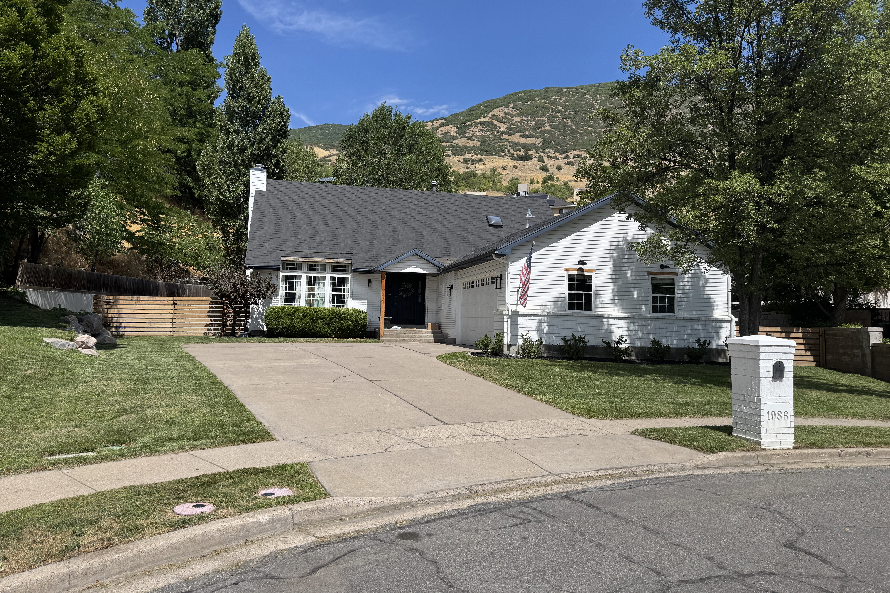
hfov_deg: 71.5
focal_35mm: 25
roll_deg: -1.1
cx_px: 445
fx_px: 618
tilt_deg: +5.8
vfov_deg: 51.2
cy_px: 260
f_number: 1.78
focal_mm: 6.76
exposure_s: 1/6410
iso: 80
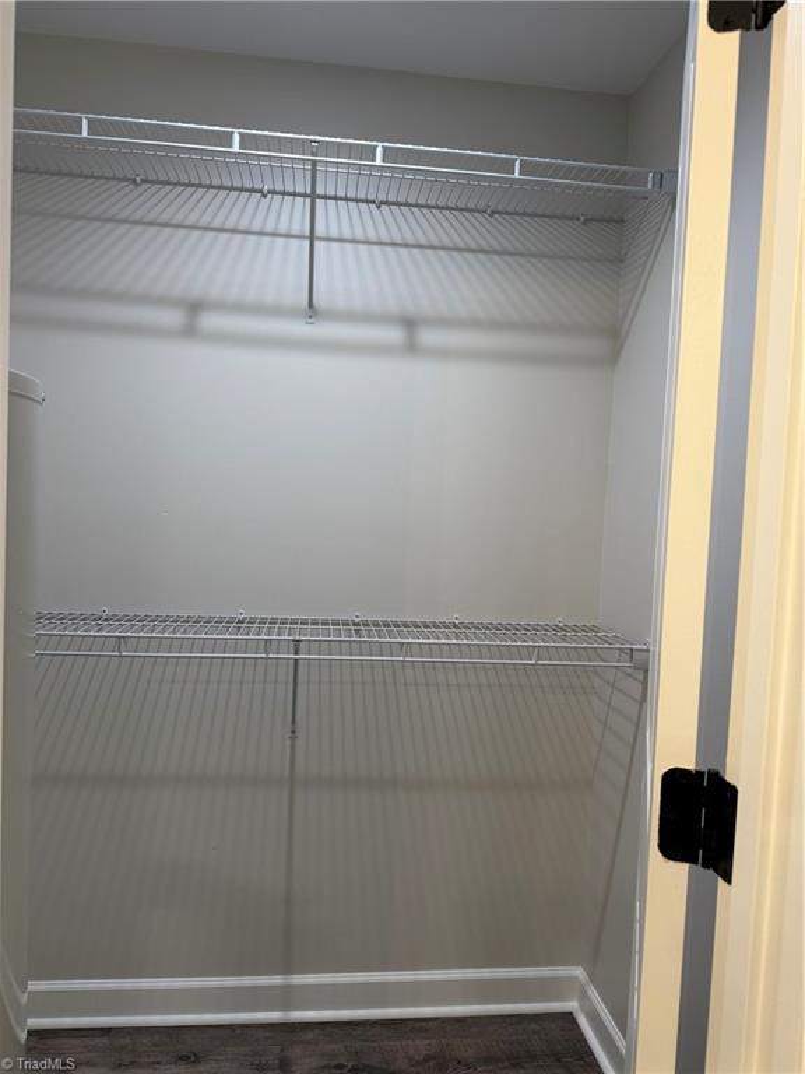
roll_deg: -2.5
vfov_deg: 71.6
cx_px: 402
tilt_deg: -2.6
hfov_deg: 56.8
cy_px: 537
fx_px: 744
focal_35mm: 24
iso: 160
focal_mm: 6.76
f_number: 1.78
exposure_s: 1/120
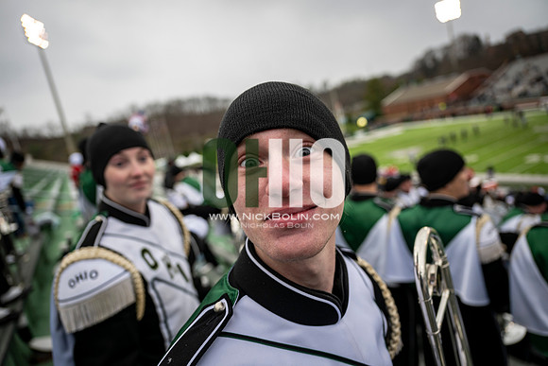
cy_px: 183
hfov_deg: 73.7
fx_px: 365
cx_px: 274
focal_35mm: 24
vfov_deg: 53.2
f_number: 2.8
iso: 160
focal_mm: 24
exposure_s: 1/500
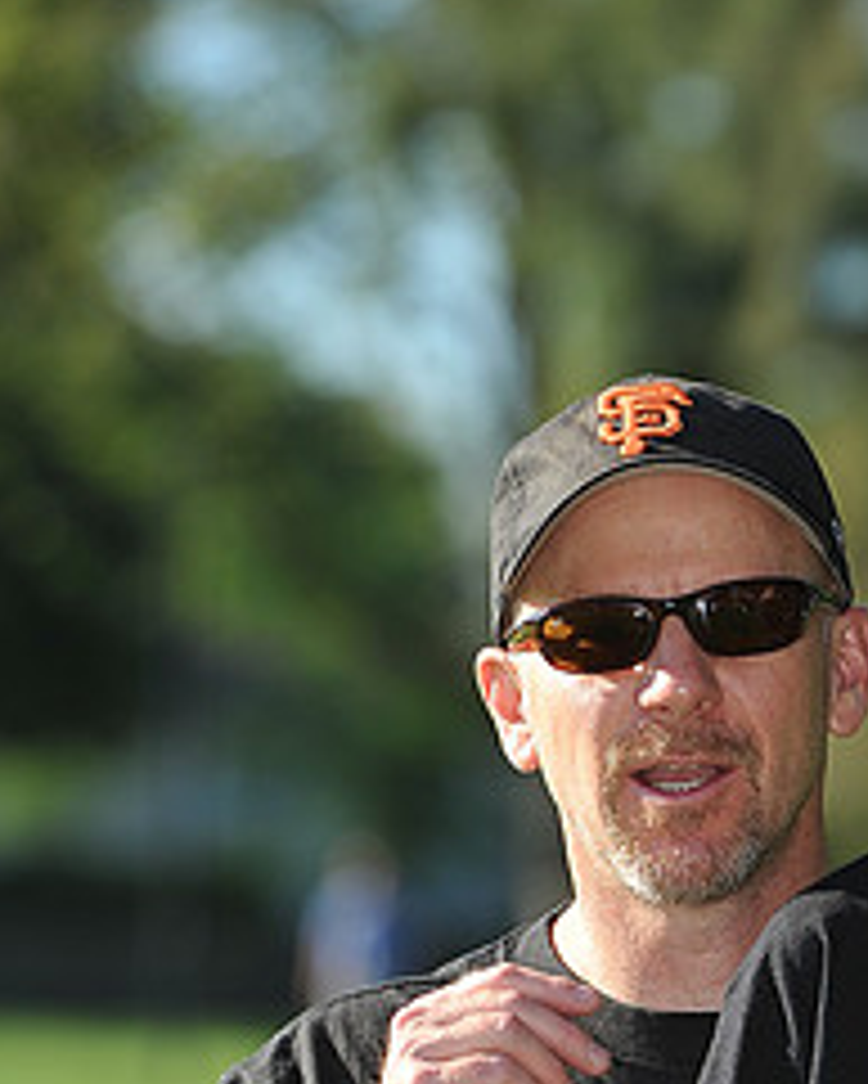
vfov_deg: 4.3
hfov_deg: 3.4
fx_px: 14505
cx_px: 778
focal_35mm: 452
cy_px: 1205
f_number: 4.5
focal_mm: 200
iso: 200
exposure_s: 1/1000
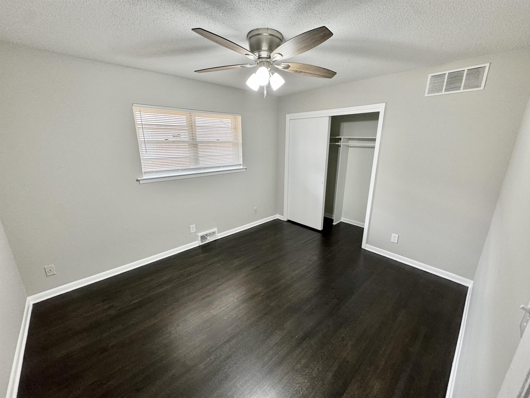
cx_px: 265
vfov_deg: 85.7
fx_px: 214
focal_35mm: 14
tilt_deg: -15.3
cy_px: 199
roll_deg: +0.1
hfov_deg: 102.1
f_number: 2.2
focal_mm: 2.22
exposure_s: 1/60
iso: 200
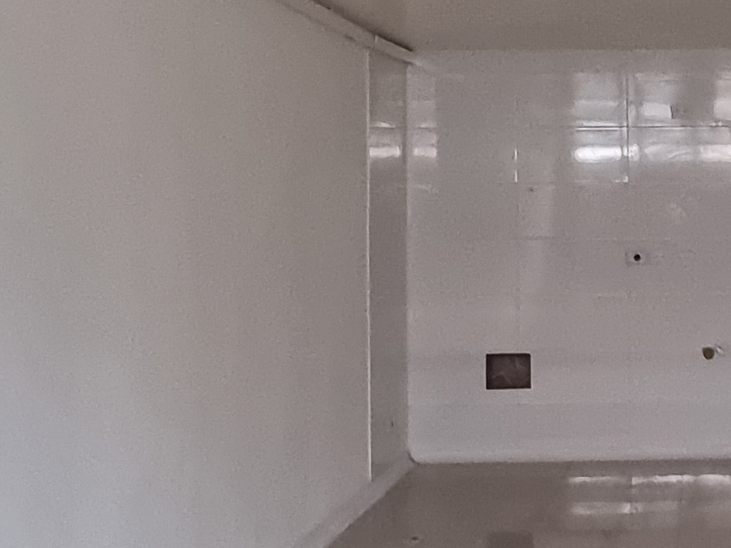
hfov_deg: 29.7
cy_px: 149
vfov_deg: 23.8
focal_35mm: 61
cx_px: 715
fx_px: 1288
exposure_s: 1/30
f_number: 2.2
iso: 400
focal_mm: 2.2
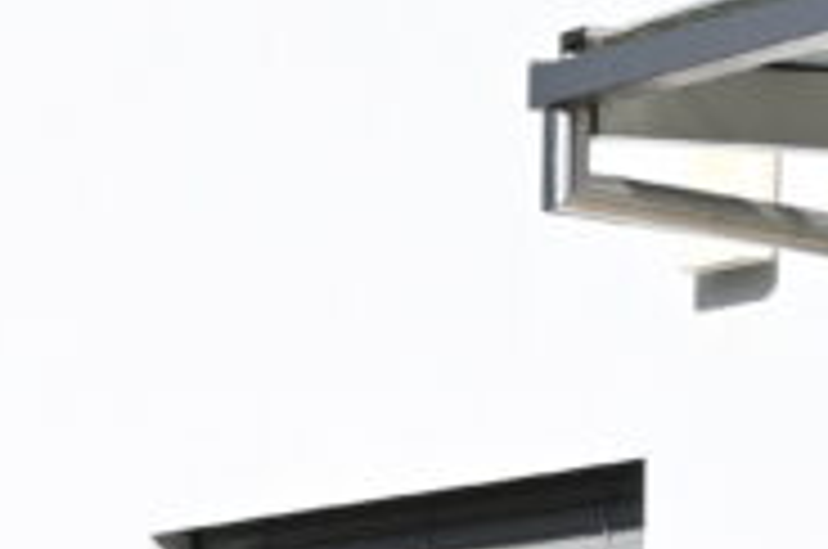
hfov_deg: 10.4
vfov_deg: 7.0
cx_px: -608
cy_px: 1064
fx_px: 4321
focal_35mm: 188
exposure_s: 1/400
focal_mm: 22.5
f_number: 7.1
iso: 100
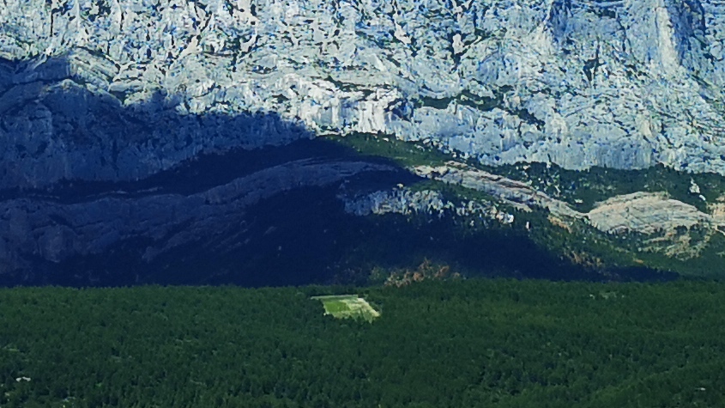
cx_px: 336
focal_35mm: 127
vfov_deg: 9.2
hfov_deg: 16.9
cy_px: -298
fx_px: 2441
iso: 50
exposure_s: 1/2294
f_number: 1.8
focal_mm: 5.58
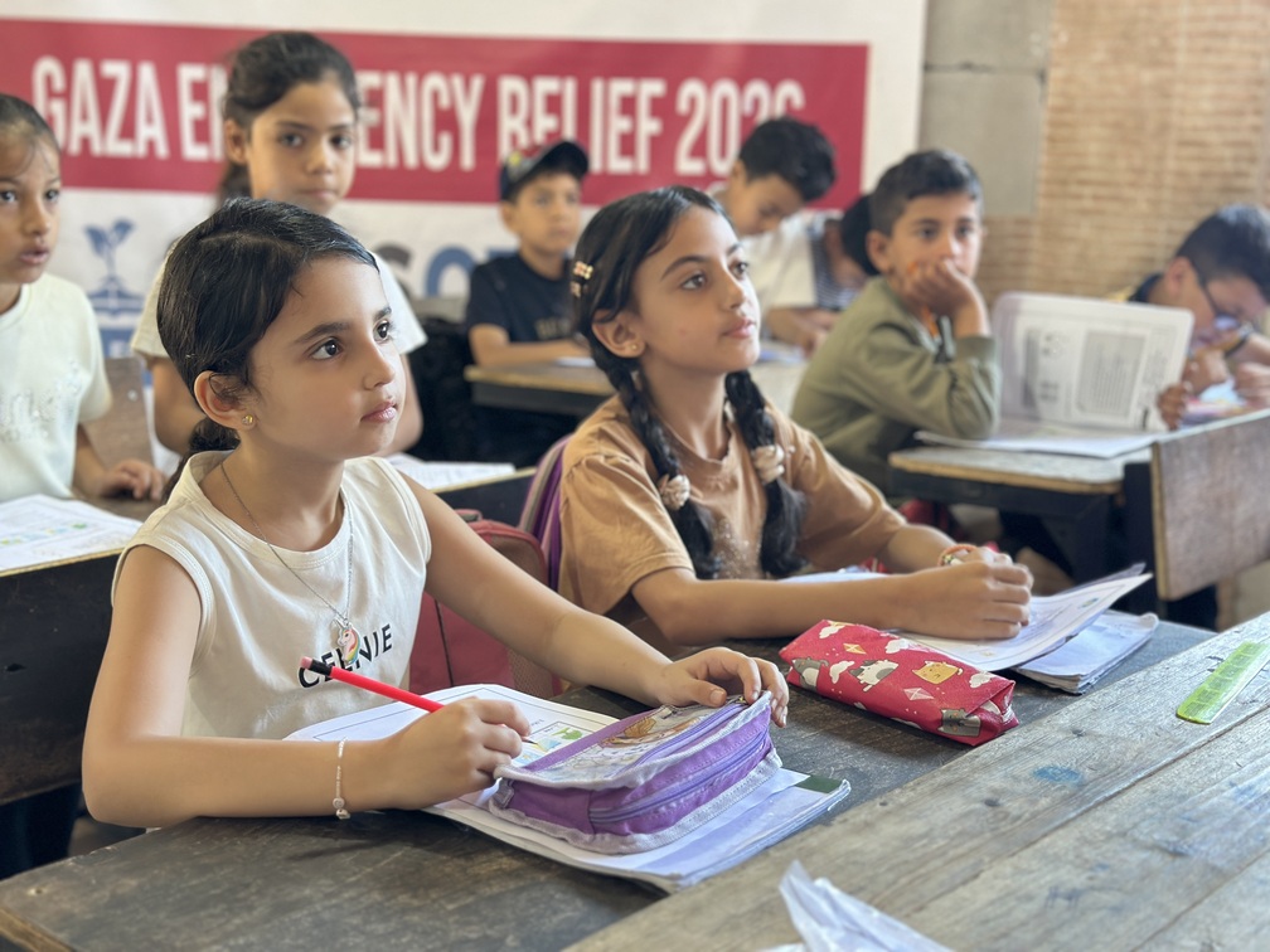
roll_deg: -2.0
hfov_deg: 39.7
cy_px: 476
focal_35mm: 48
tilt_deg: -10.6
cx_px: 635
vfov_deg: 30.3
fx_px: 1761
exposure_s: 1/50
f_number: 1.78
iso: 250
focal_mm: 6.86
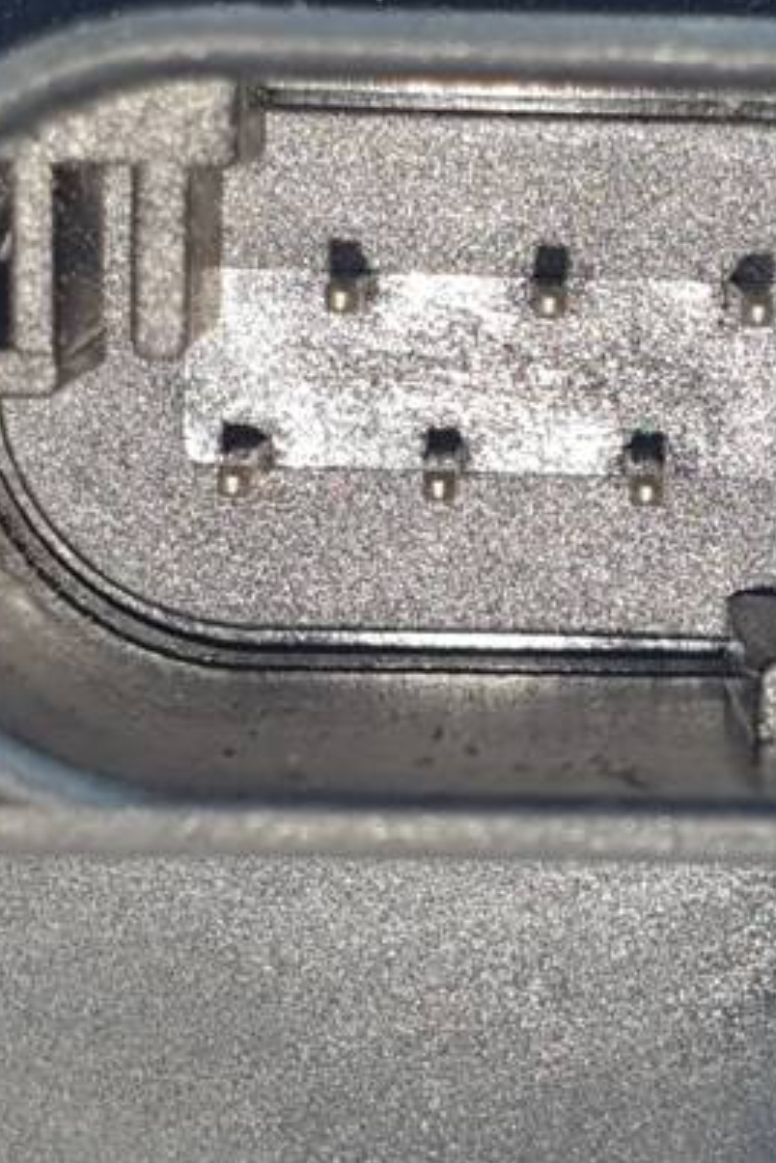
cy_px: 479
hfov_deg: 31.1
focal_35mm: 43
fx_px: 1390
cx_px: 469
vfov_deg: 45.2
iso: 50
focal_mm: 4.3
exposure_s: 1/92
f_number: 2.4
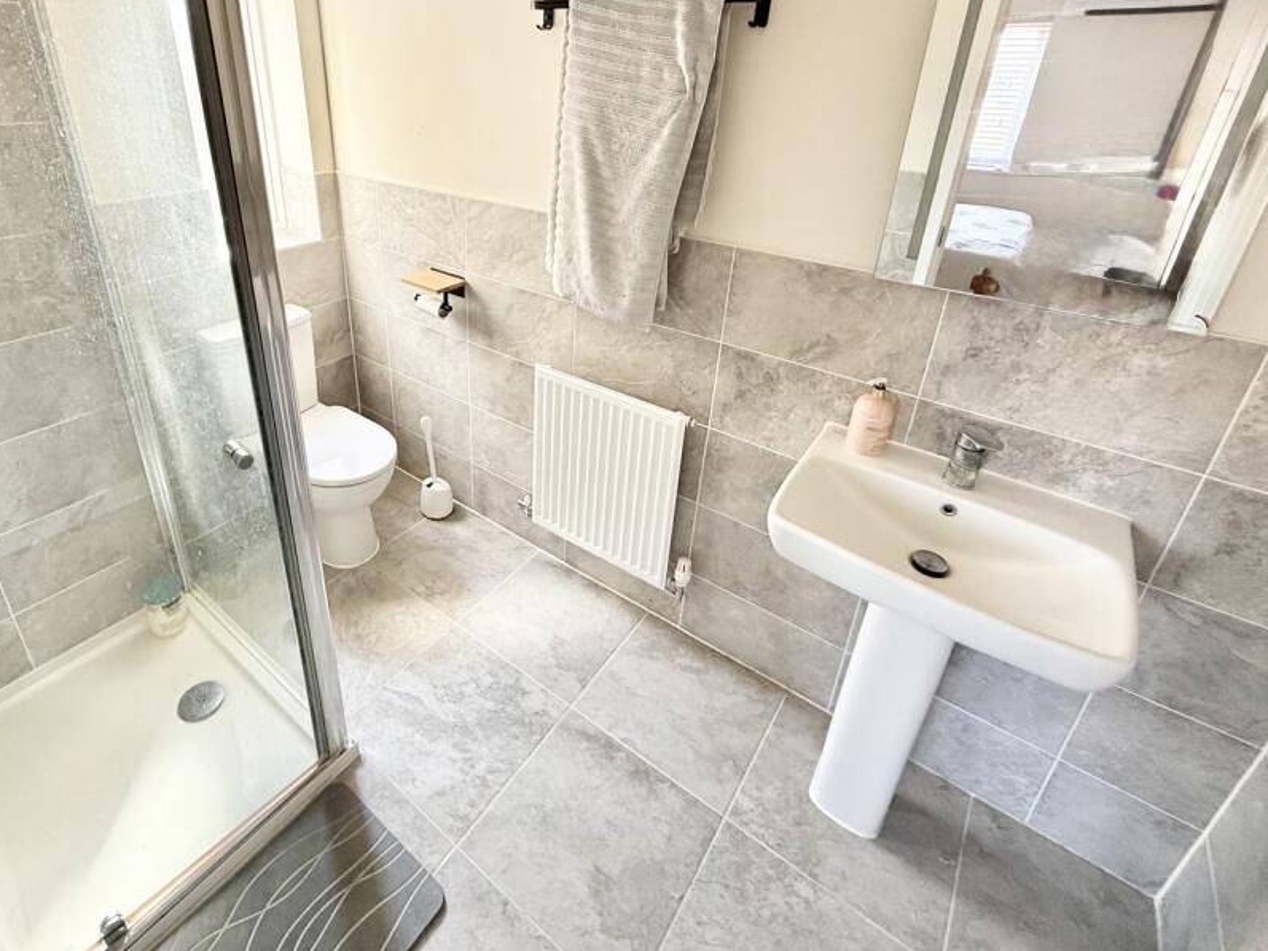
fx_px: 659
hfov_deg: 87.0
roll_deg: -1.4
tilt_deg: -23.5
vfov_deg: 70.2
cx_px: 529
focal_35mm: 18
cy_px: 342
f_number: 2.2
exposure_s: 1/99
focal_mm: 2.22
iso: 125
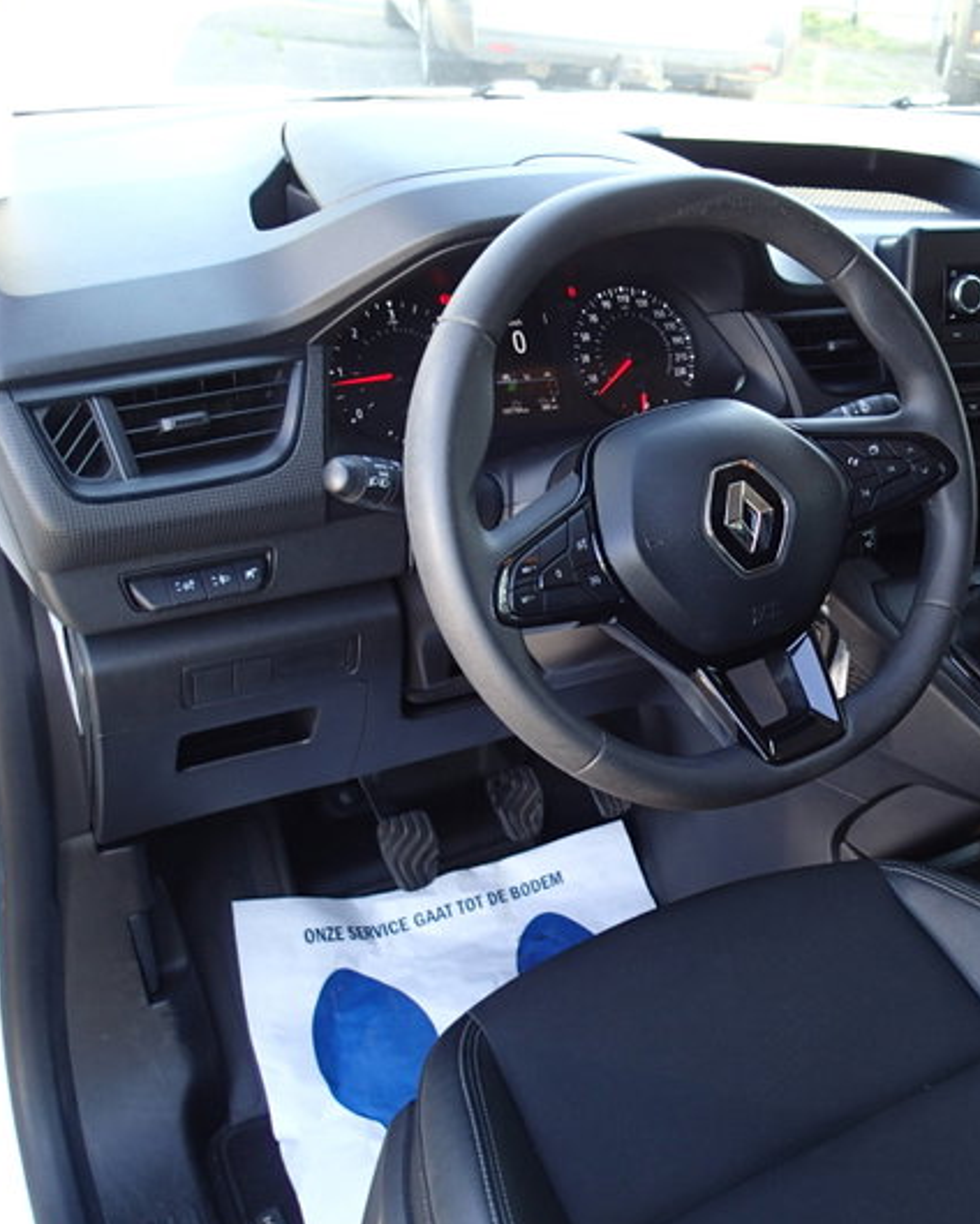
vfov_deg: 51.5
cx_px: 719
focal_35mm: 35
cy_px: 596
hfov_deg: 41.2
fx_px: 1269
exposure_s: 1/100
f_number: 2
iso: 100
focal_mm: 4.5
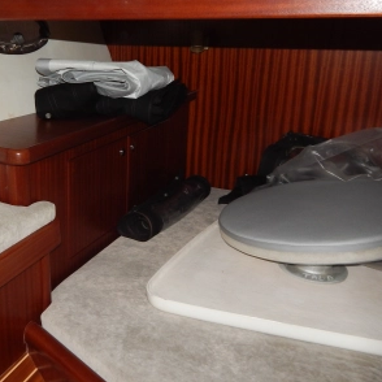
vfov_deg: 43.7
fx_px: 474
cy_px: 162
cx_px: 90
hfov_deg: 42.3
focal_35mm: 38
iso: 200
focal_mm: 4
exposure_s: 1/30
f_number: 3
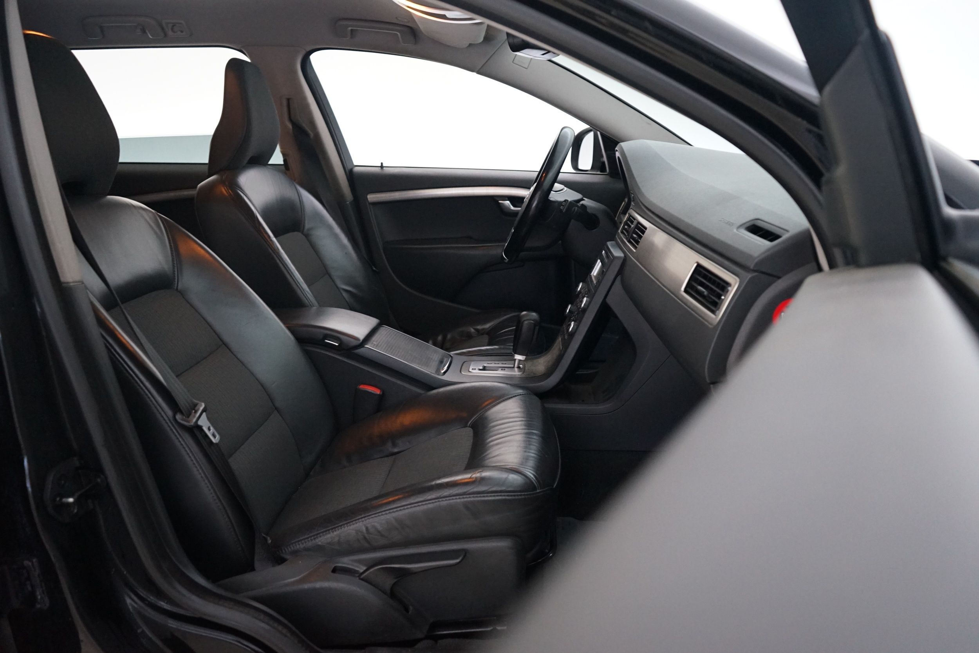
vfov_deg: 46.4
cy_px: 326
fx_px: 761
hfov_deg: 65.5
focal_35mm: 28
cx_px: 490
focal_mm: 28
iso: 4000
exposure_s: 1/13
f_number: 4.5
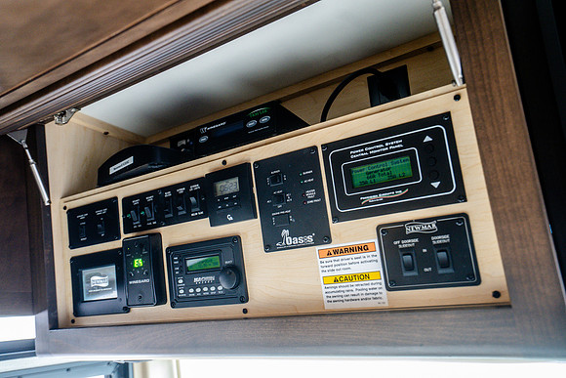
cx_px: 283
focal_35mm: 28
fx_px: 440
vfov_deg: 46.4
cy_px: 189
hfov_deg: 65.5
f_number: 4
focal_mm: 28
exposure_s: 1/60
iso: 3200
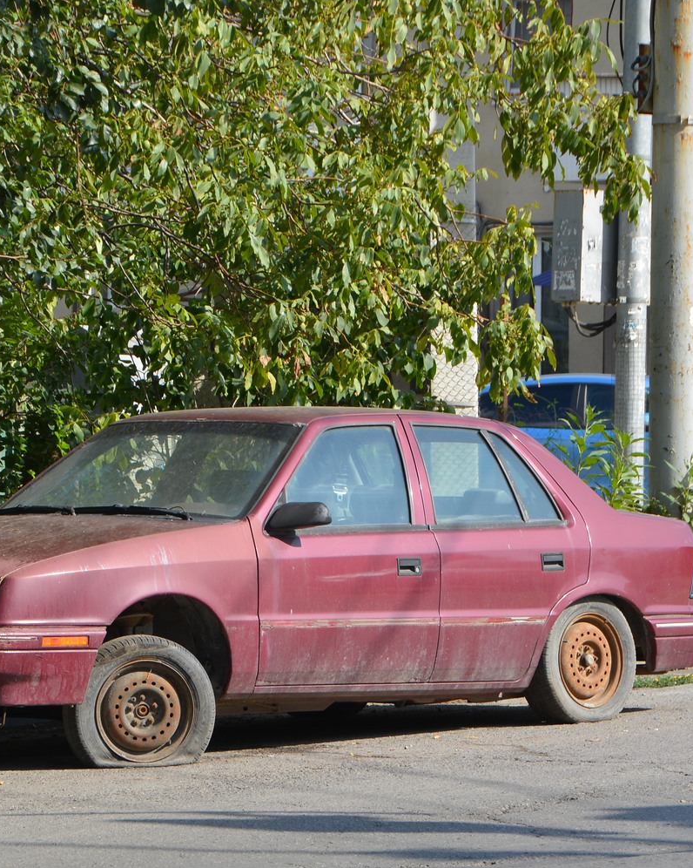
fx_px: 5713
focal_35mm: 223
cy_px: 434
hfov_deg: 6.9
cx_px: 212
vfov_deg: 8.7
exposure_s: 1/250
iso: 200
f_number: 8
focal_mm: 105
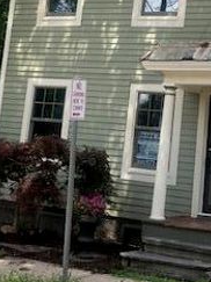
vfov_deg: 25.0
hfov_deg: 19.0
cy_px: 66
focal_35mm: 77
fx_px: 626
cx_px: 150
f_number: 1.8
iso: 20
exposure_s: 1/419
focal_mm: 3.99
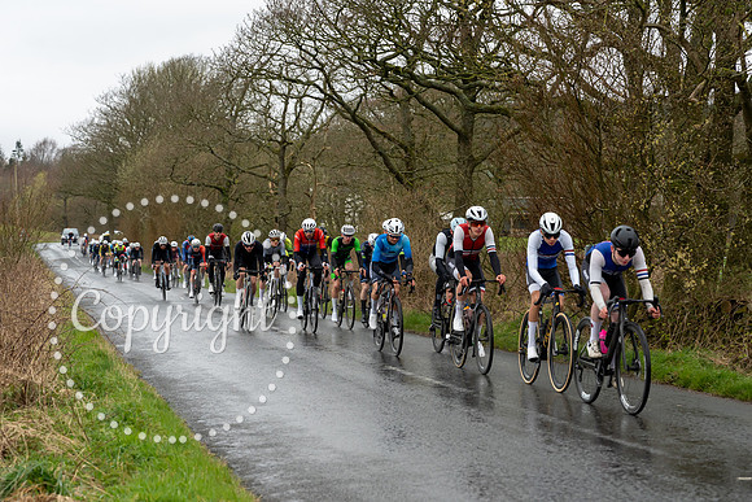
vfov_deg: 16.3
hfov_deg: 24.3
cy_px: 300
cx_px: 374
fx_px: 1748
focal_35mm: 84
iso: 800
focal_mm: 70
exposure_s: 1/1000
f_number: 4
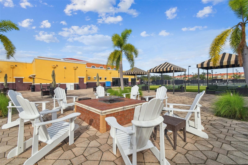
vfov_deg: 77.3
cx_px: 124
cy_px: 82
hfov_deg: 100.4
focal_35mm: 15
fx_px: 103
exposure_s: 1/400
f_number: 7.1
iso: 100
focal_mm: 10
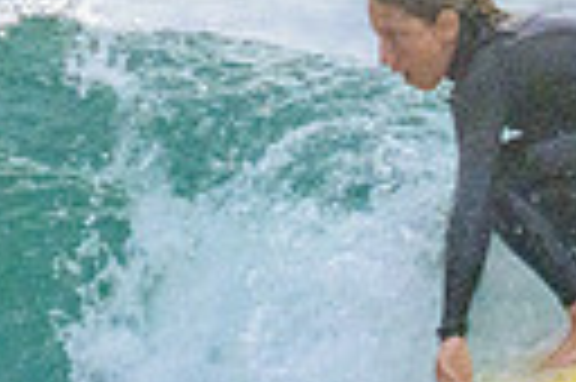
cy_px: 364
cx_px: 282
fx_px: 79610
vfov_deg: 0.3
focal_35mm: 4982
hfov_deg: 0.4
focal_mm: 800
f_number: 11
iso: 2500
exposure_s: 1/2000
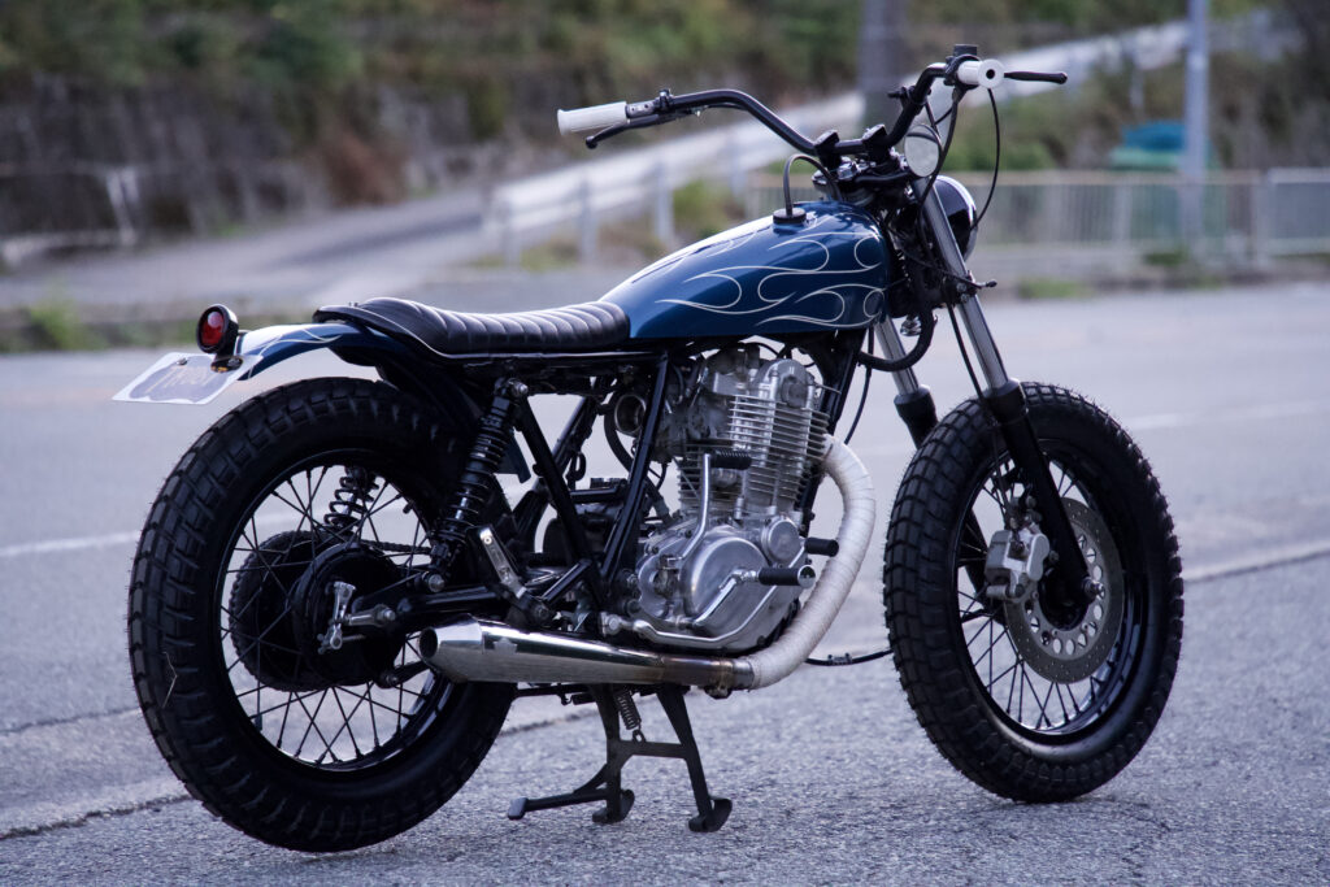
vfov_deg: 7.5
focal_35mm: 182
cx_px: 665
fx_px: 6724
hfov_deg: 11.3
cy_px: 444
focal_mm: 182
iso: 12800
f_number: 5.6
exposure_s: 1/160
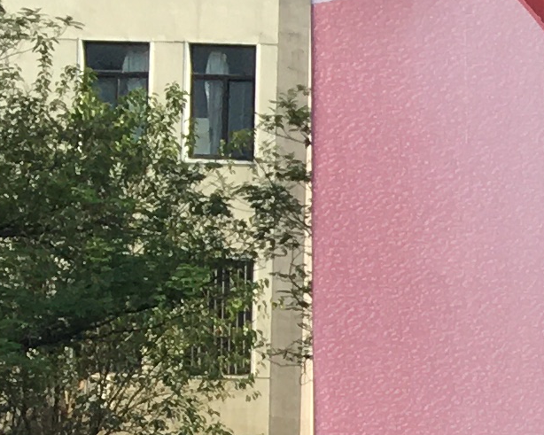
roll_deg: -1.2
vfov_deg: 8.1
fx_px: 2994
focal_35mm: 186
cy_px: 663
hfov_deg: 8.5
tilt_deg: +3.0
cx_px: 1677
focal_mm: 4.15
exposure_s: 1/827
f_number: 2.2
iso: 25
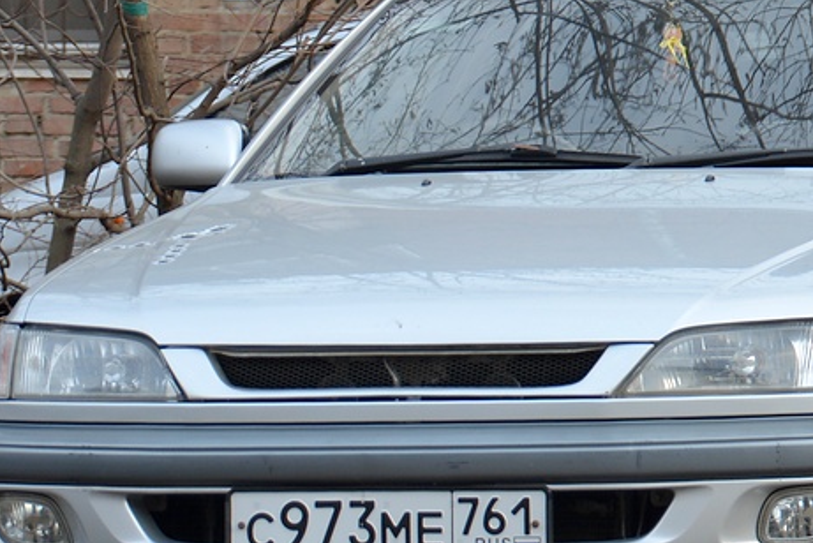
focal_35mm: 351
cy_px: 159
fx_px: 7931
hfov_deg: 5.9
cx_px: 659
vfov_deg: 3.9
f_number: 5.6
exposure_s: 1/125
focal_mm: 90
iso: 360
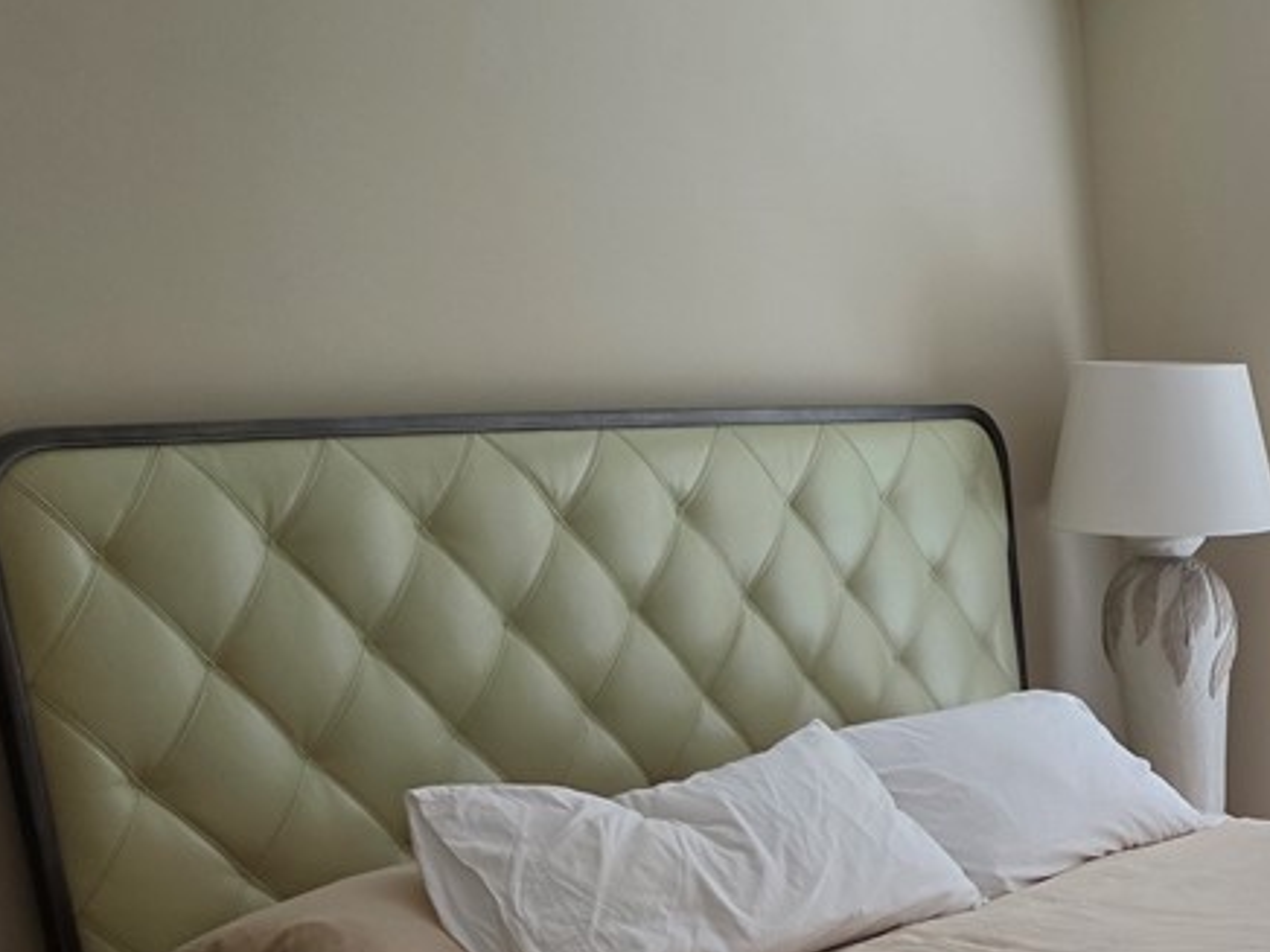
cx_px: 1273
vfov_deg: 25.1
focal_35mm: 54
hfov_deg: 32.6
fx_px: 1981
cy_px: 1045
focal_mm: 6.5
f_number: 1.4
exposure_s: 1/120
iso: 200
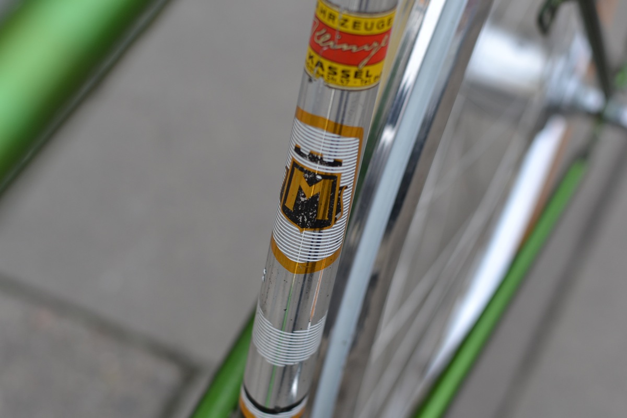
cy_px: 209
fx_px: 1306
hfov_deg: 27.0
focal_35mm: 75
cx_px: 314
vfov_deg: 18.2
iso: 200
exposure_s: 1/250
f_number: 3.2
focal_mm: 50
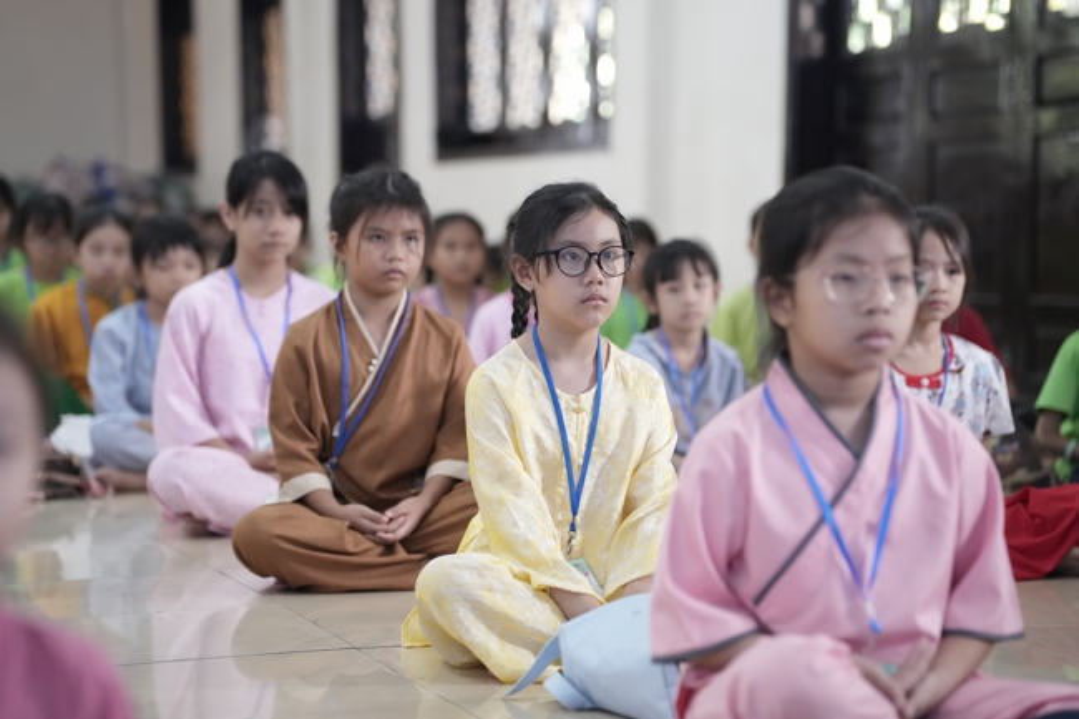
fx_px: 2787
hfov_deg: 21.9
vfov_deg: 14.7
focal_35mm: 93
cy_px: 360
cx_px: 540
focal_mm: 93
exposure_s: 1/200
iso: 4000
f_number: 2.8
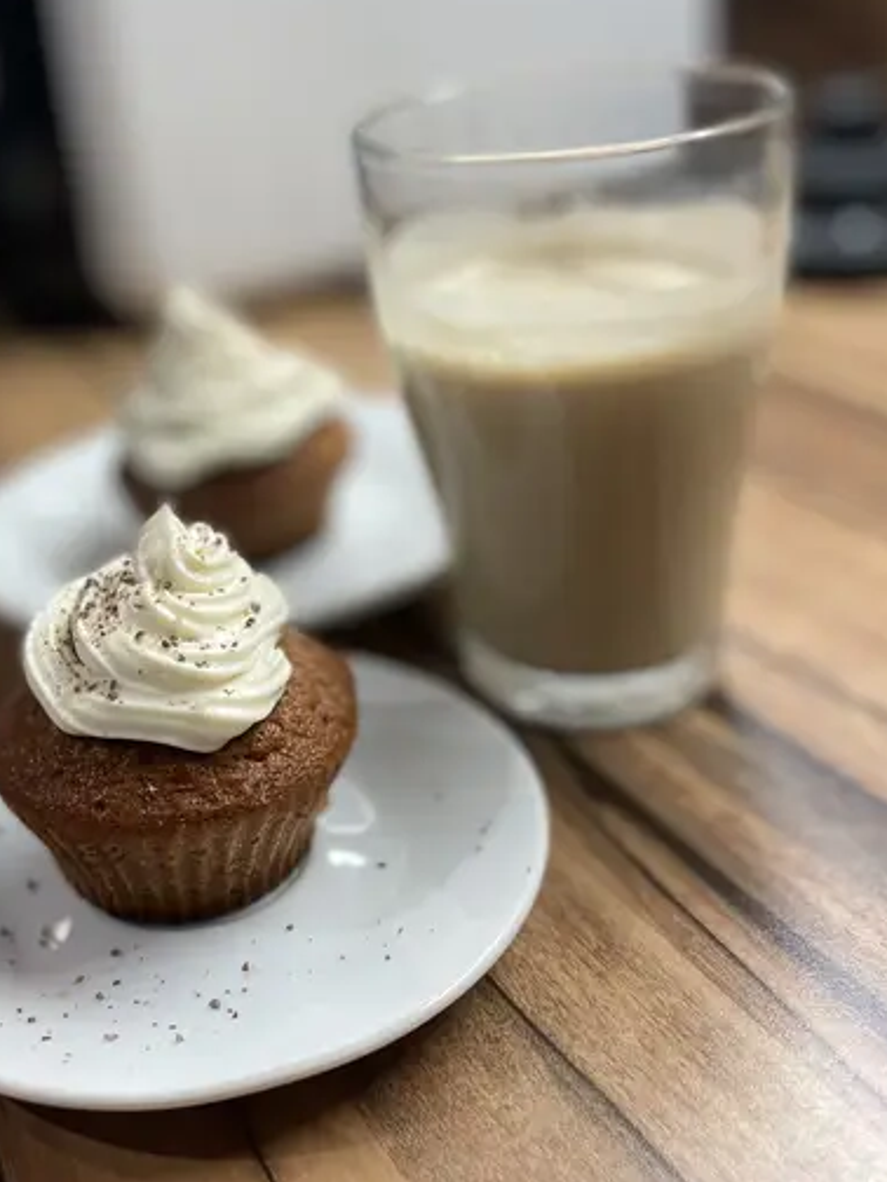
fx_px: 1503
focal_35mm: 44
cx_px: 270
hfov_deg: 32.5
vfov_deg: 42.6
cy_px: 442
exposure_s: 1/100
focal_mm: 4.2
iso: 64
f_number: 1.6
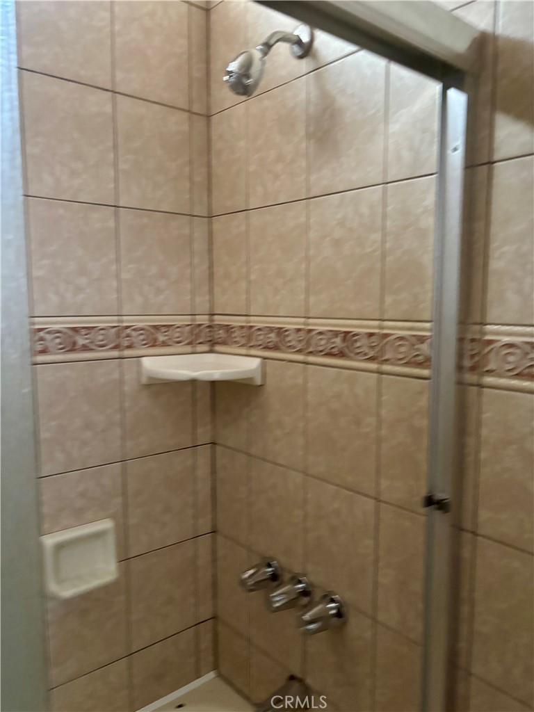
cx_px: 267
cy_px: 356
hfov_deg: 53.1
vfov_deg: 67.3
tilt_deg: -6.3
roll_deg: -1.0
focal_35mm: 26
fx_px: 535
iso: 640
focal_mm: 5.96
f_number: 1.6
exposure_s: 1/40
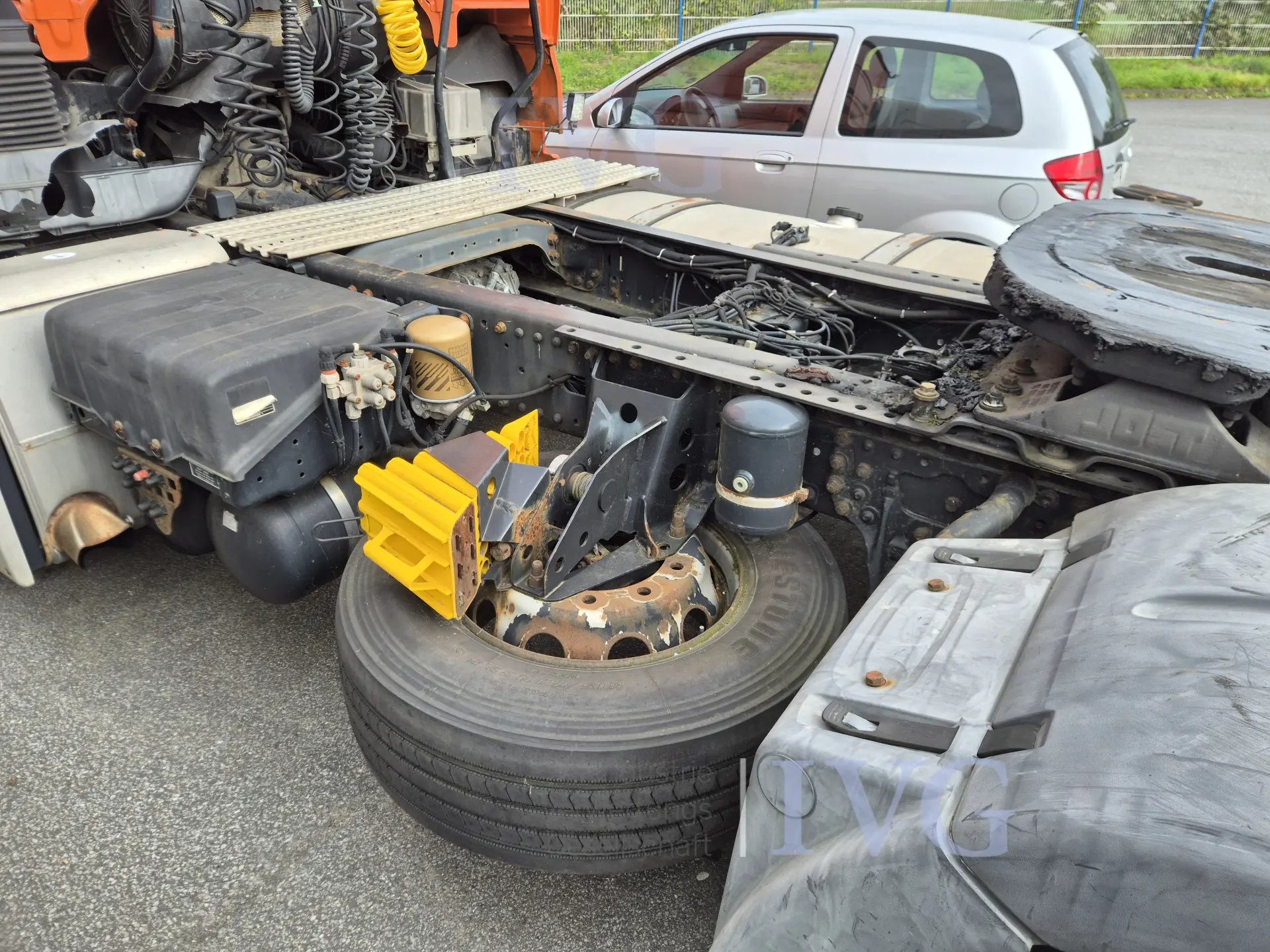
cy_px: 476
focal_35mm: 23
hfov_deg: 73.9
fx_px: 844
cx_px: 635
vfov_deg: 58.9
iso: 25
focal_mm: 5.4
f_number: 1.8
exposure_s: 1/405
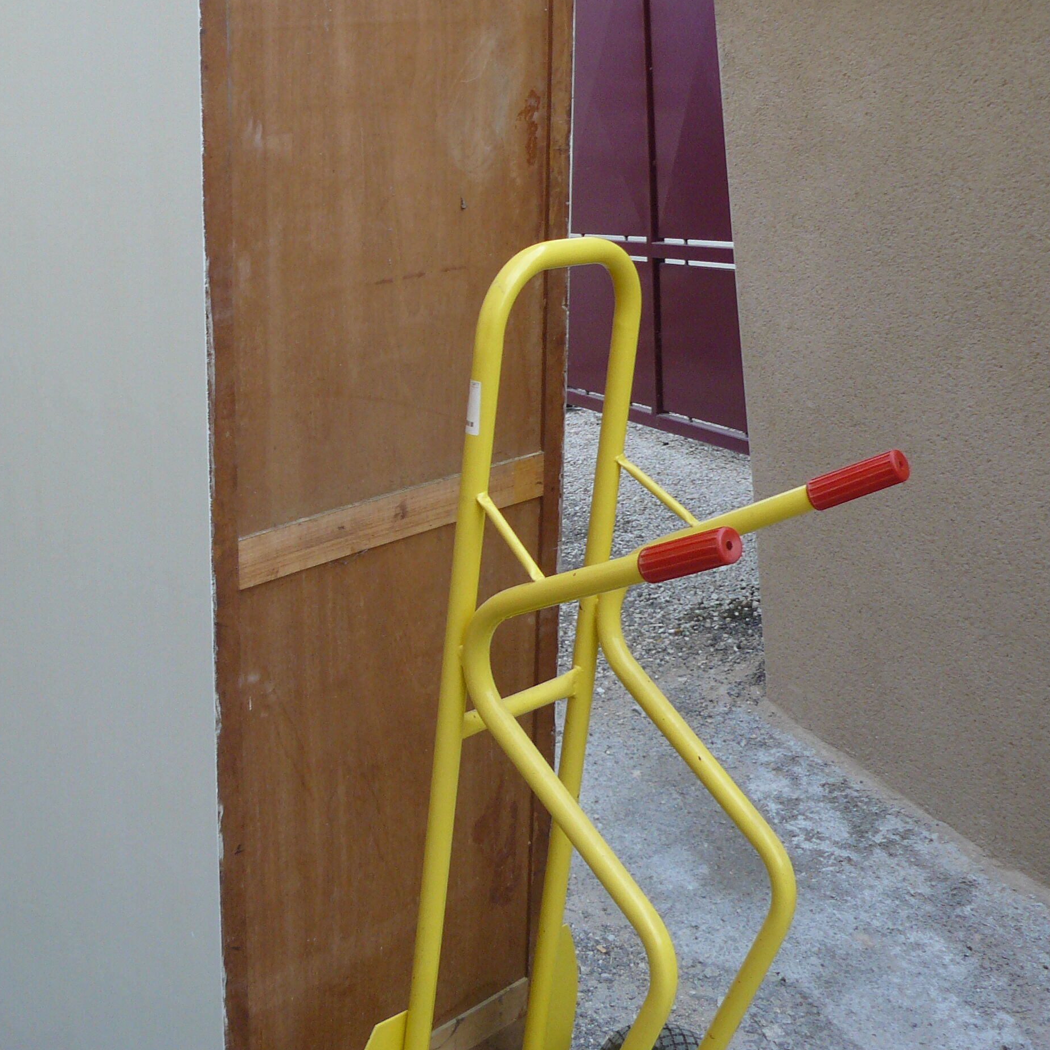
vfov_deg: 32.1
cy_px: 425
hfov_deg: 31.7
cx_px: 277
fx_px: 1819
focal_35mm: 53
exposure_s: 1/80
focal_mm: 6
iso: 100
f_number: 2.8
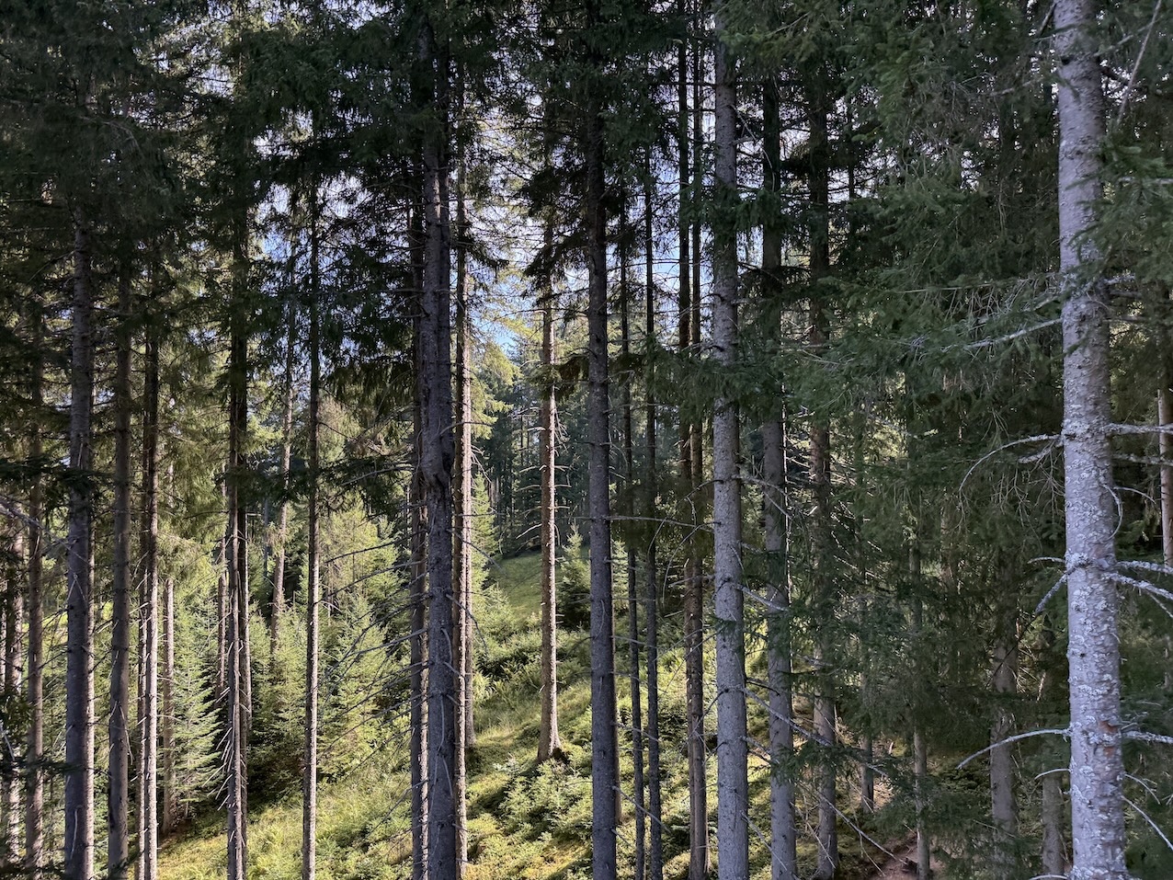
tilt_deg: +2.6
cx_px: 586
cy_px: 440
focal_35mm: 24
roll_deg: +0.5
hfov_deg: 71.6
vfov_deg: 56.8
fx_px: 813
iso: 100
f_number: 1.78
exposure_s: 1/271
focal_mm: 6.76
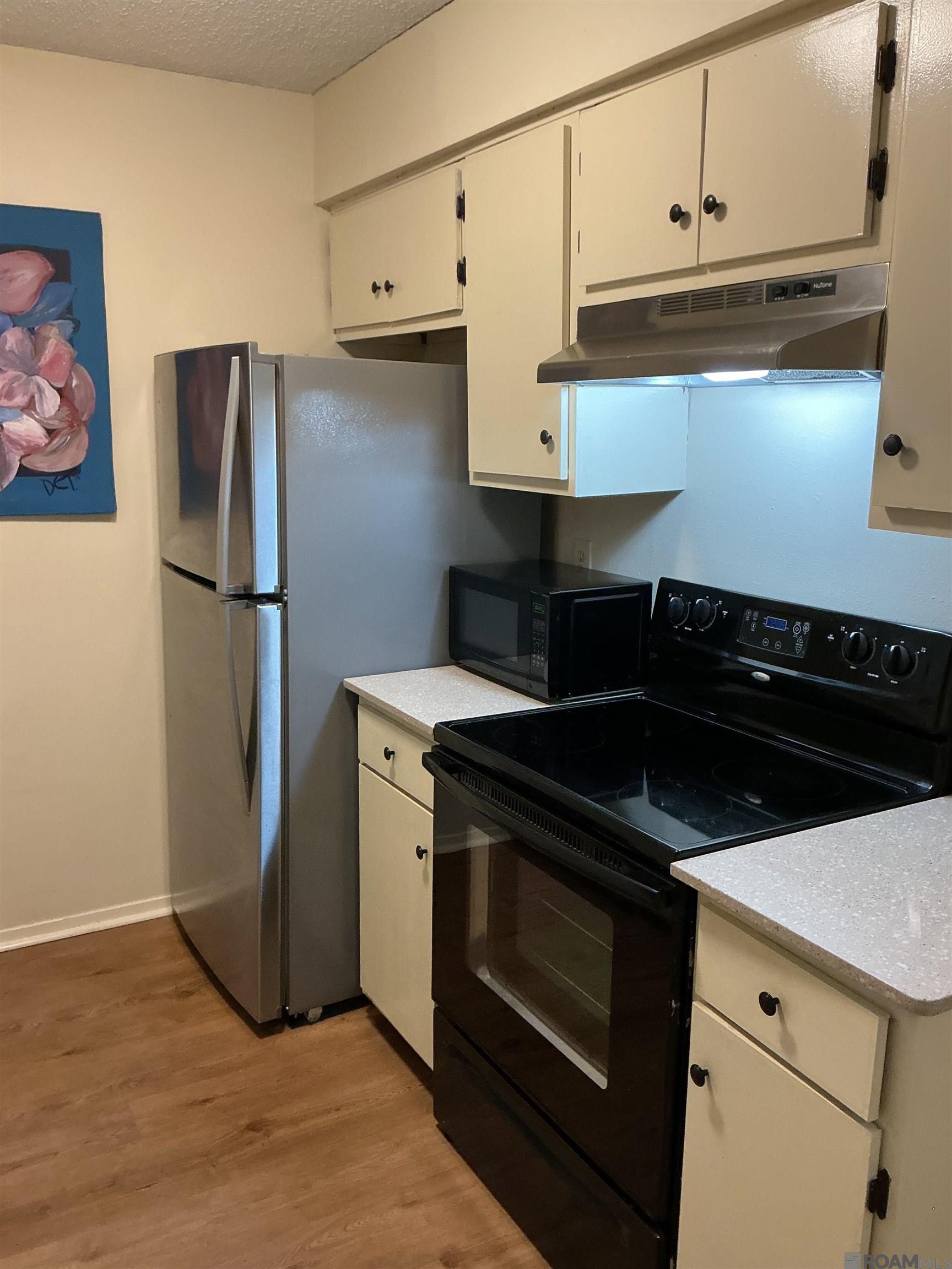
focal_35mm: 29
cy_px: 634
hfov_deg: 48.2
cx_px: 476
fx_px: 1063
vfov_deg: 61.7
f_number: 1.8
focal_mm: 3
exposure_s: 1/60
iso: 160
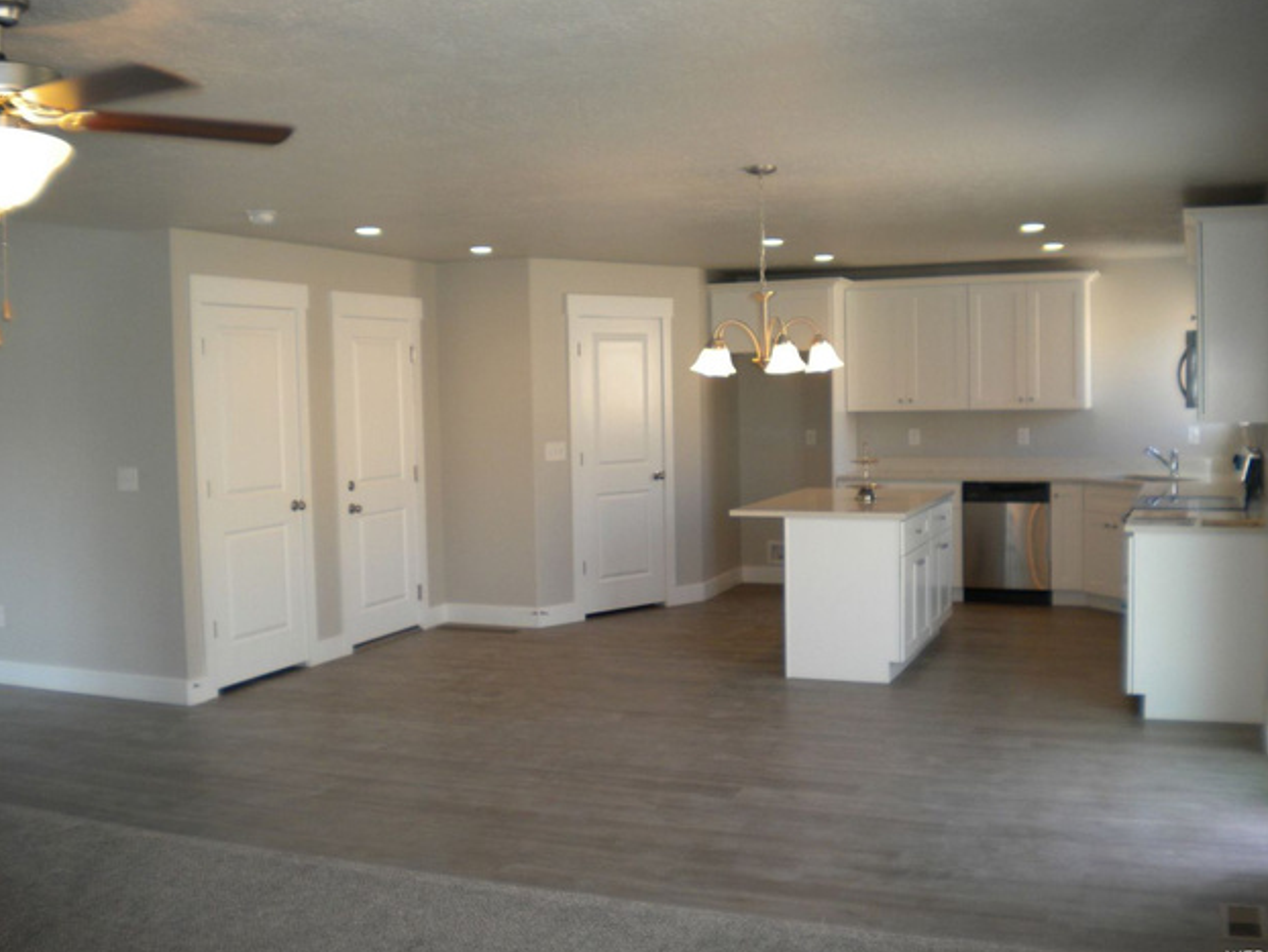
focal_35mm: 36
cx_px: 648
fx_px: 1319
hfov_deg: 51.3
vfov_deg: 39.7
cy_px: 477
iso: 127
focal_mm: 6.3
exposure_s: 1/58
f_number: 3.1
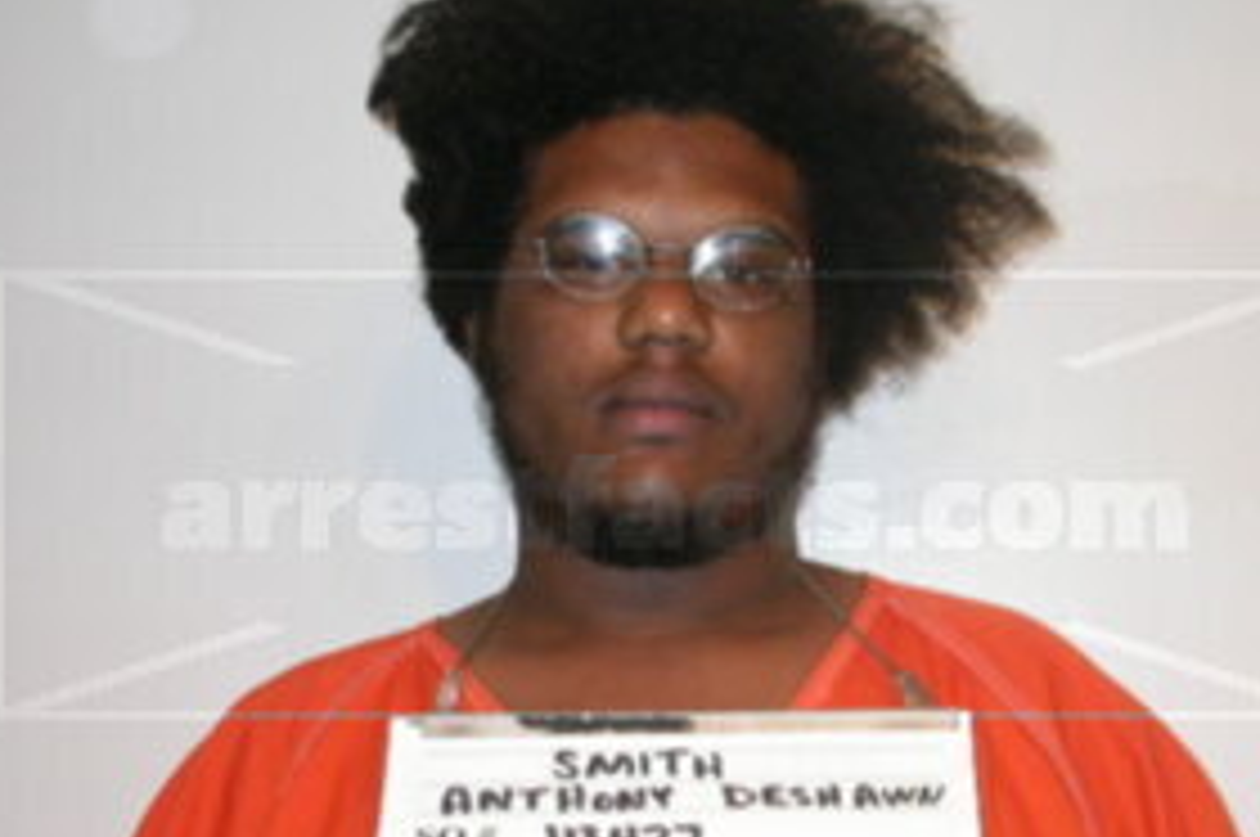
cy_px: 497
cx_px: 673
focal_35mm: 77
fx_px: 2692
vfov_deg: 17.7
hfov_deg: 26.3
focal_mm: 12.6
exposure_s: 1/60.3
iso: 100
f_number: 3.1
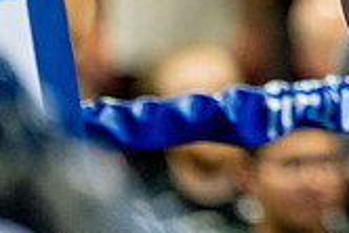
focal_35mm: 524
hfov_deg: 3.9
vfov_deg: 2.6
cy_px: -135
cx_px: 542
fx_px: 5084
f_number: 2
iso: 6400
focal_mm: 150
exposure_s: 1/1000
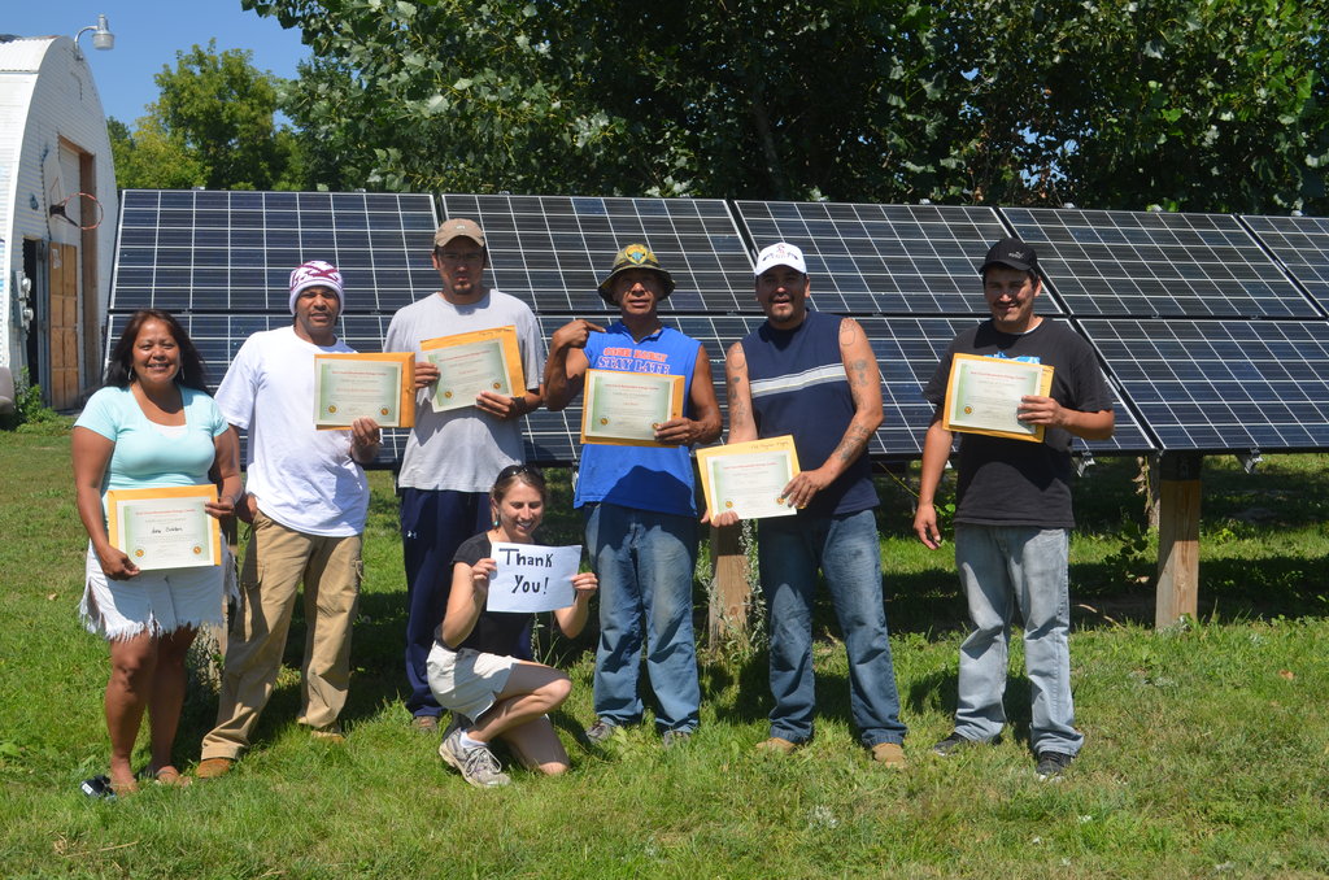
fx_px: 1602
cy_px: 440
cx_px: 664
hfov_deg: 45.0
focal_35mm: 44
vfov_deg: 30.7
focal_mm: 29
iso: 100
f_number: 9
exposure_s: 1/320
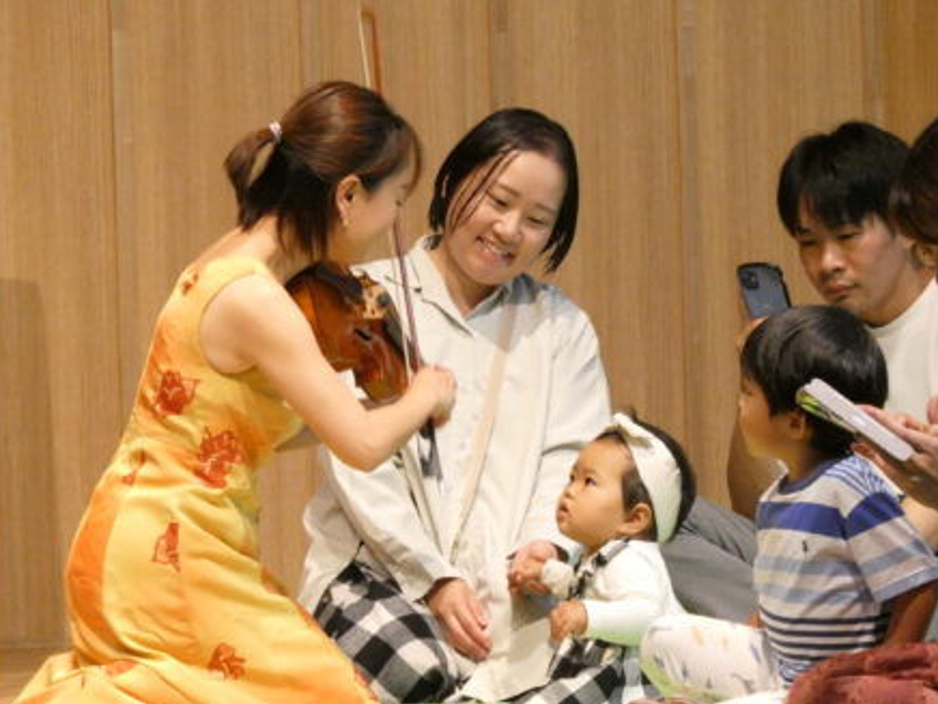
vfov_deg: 5.4
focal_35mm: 275
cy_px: 381
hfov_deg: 7.2
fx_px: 7452
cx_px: 458
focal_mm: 44.8
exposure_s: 1/80
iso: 800
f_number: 5.6
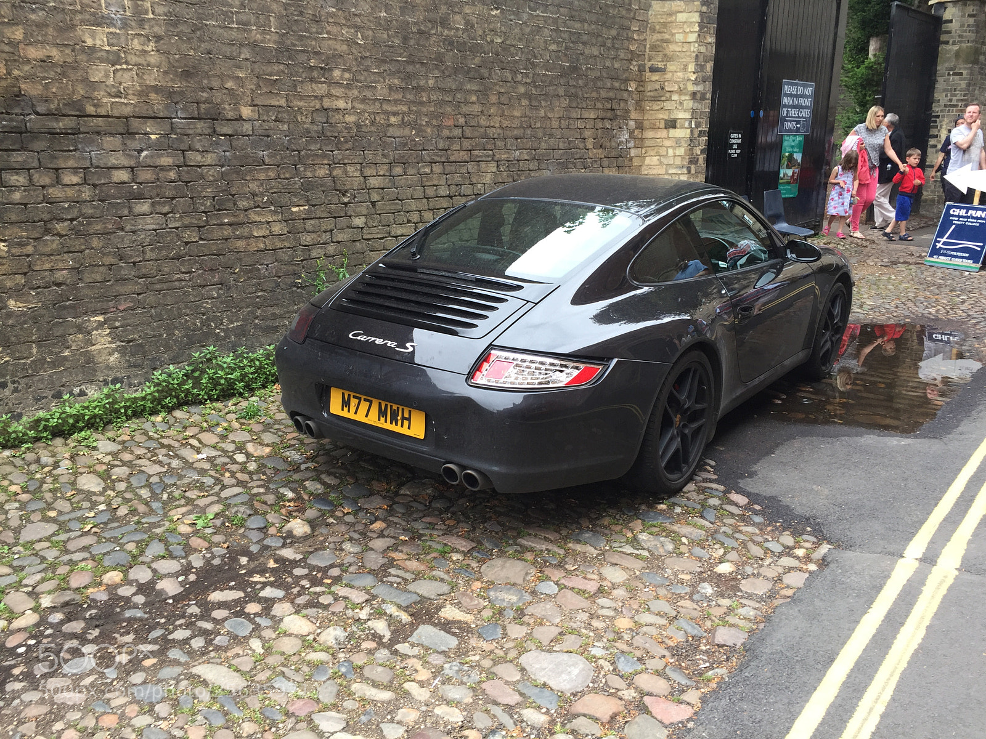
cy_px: 370
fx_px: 826
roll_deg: -1.5
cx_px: 493
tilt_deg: -14.1
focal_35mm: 29
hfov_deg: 61.7
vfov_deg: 48.2
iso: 40
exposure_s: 1/100
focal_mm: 4.15
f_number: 2.2
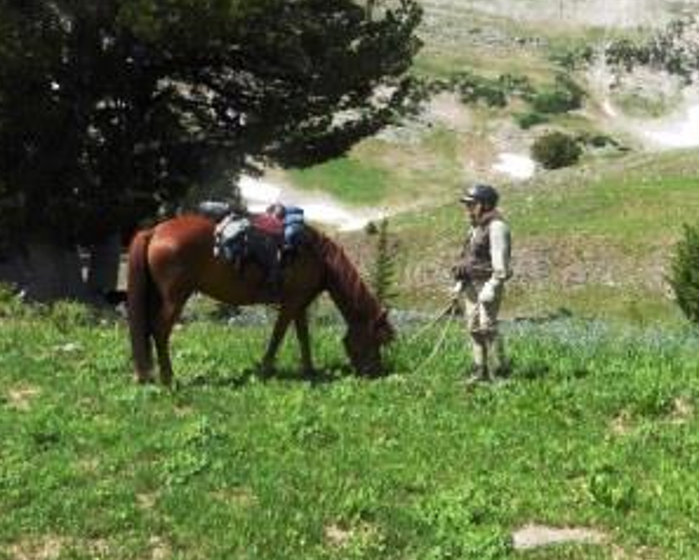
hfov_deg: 36.9
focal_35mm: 50
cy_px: 226
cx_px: 473
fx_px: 1035
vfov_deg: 30.2
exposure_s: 1/500
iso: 100
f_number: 5
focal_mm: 6.1
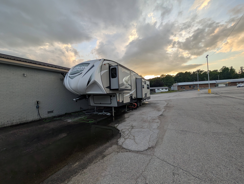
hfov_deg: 110.5
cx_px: 122
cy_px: 92
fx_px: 85
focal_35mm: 12
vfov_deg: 94.6
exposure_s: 1/1272
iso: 46
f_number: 1.7
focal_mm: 2.02
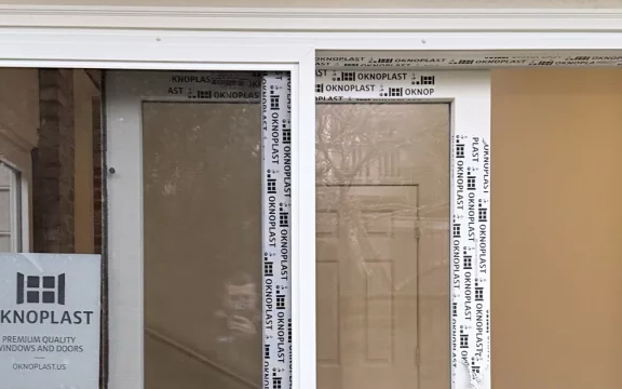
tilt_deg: +0.3
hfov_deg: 38.2
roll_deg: +0.6
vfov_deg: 24.0
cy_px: 321
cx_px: 282
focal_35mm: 53
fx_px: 898
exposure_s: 1/60
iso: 500
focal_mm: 6.76
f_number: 1.78
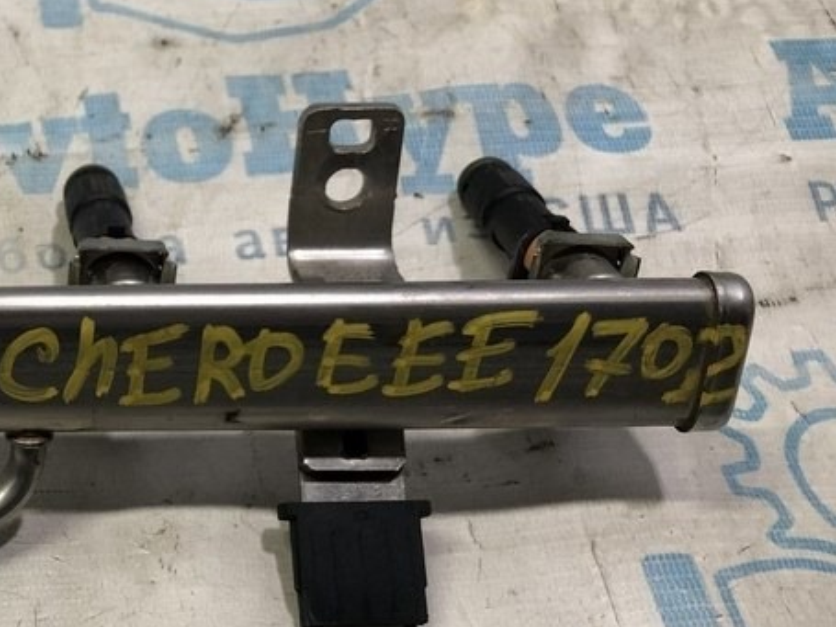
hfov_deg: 27.8
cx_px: -103
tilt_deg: -53.3
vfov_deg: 23.3
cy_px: 318
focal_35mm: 63
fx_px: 1521
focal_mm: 4
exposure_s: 1/33
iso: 25
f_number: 1.8
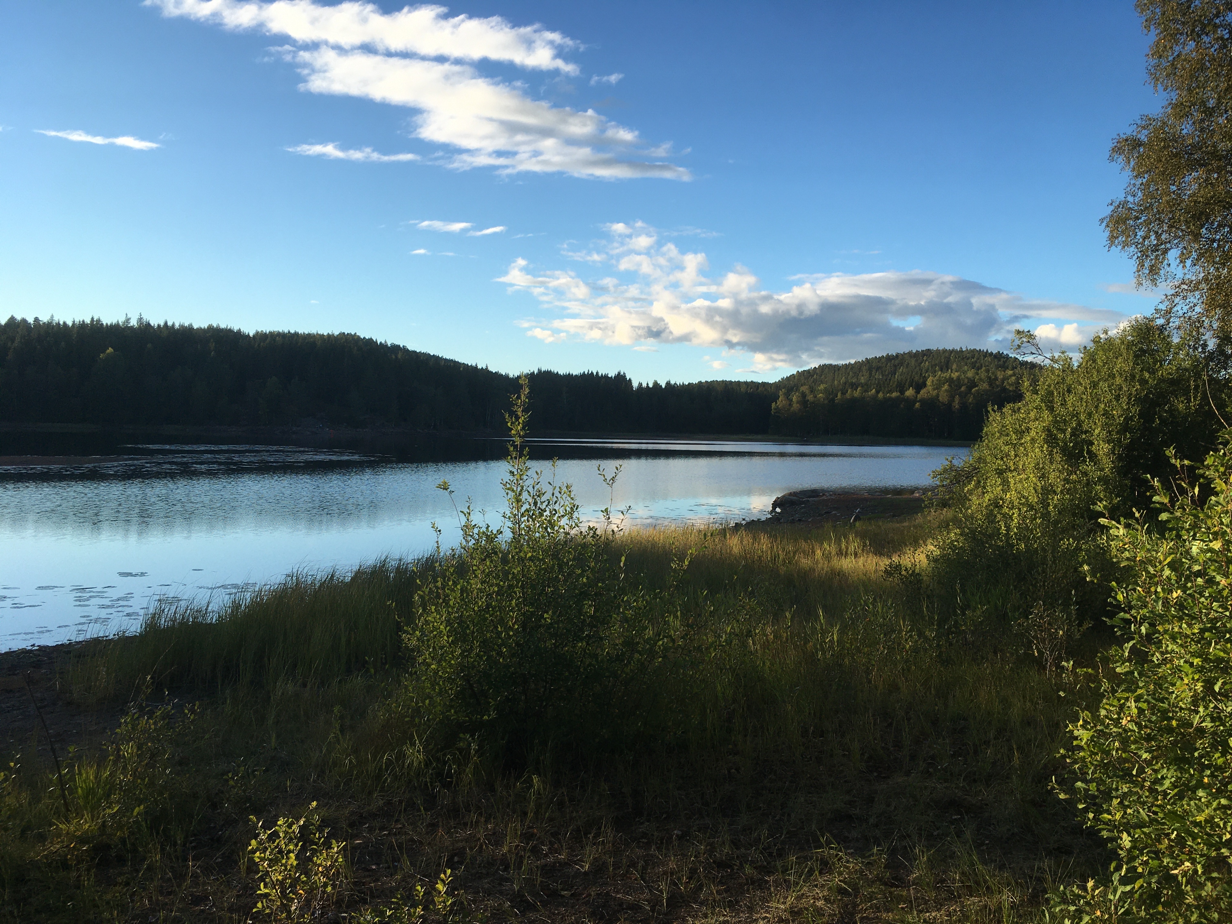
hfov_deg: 61.7
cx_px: 616
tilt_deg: -2.5
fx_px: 1032
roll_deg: -0.5
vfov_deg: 48.2
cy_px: 462
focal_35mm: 29
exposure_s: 1/725
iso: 25
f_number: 2.2
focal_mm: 4.15
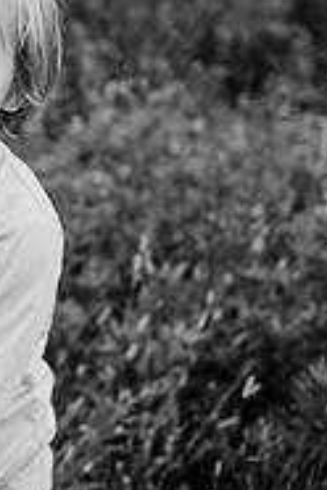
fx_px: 790
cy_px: 234
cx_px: -61
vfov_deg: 34.5
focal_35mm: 58
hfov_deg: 21.7
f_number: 2.2
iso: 125
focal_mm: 24
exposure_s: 1/800
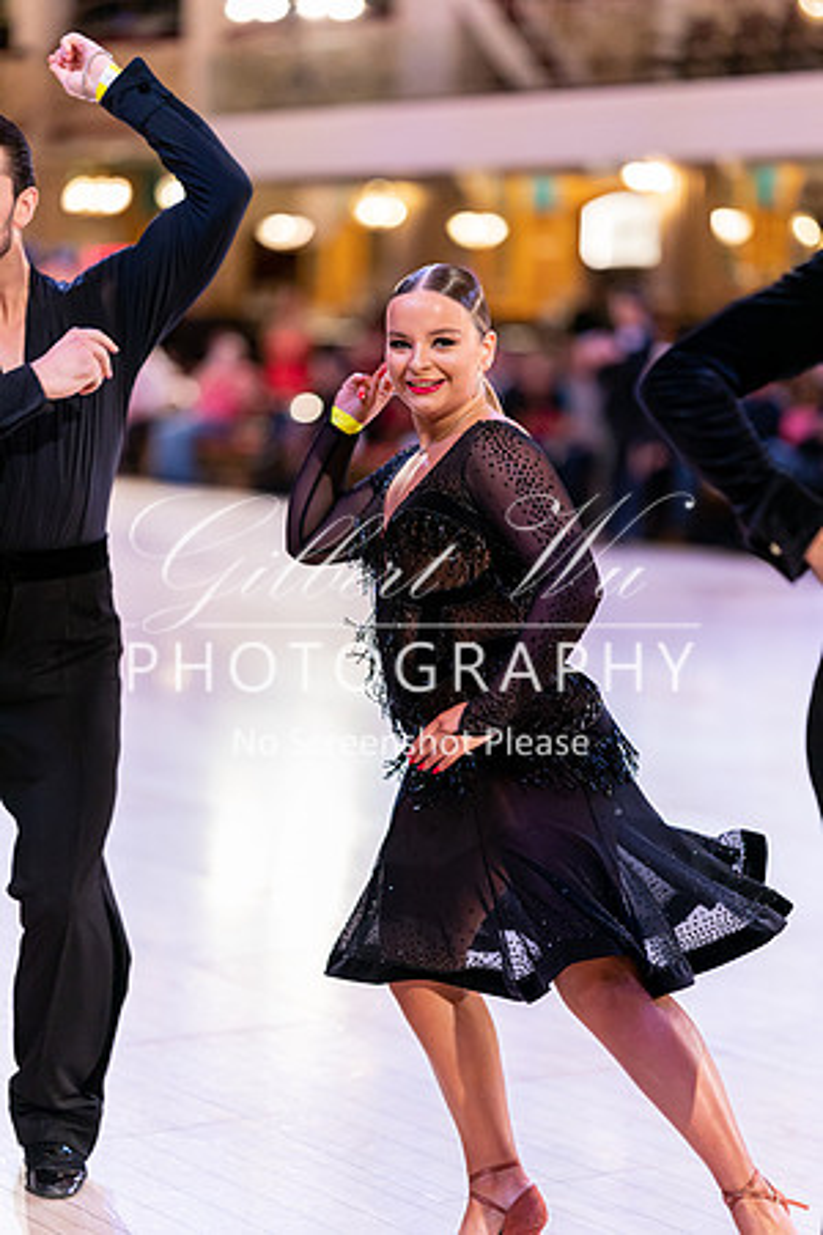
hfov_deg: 16.1
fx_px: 2915
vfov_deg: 23.9
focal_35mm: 85
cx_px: 412
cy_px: 618
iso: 2500
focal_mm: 85
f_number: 1.4
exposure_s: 1/1000
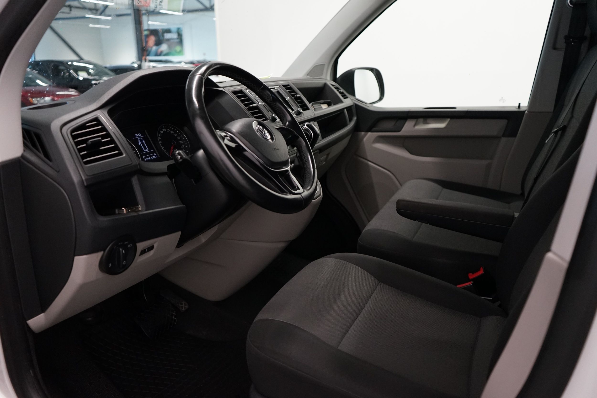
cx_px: 298
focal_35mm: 28
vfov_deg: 46.4
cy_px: 199
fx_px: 464
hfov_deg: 65.5
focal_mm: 28
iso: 2500
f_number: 3.5
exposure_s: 1/160
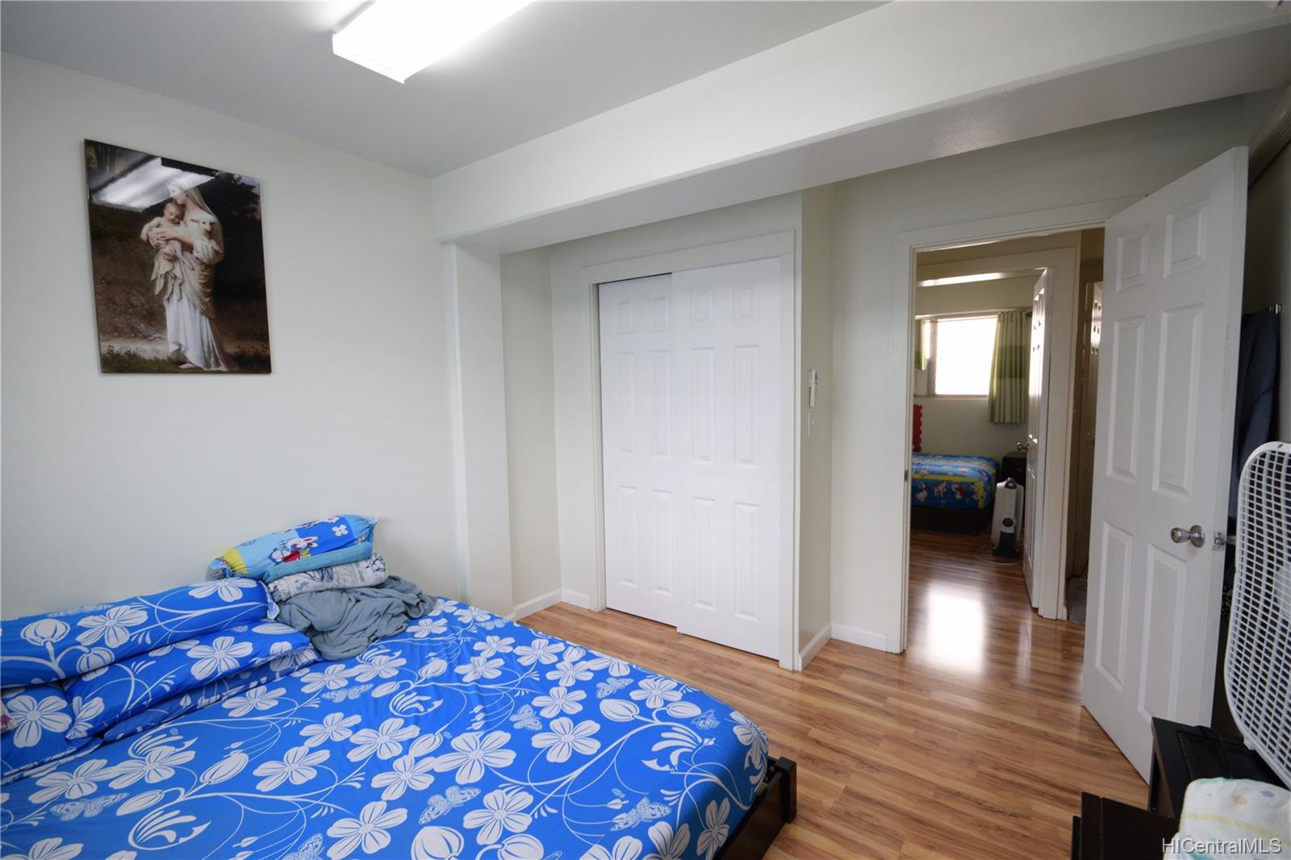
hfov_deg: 100.4
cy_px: 430
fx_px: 538
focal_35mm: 15
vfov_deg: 77.3
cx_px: 646
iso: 400
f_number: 9
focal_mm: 10
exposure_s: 1/15
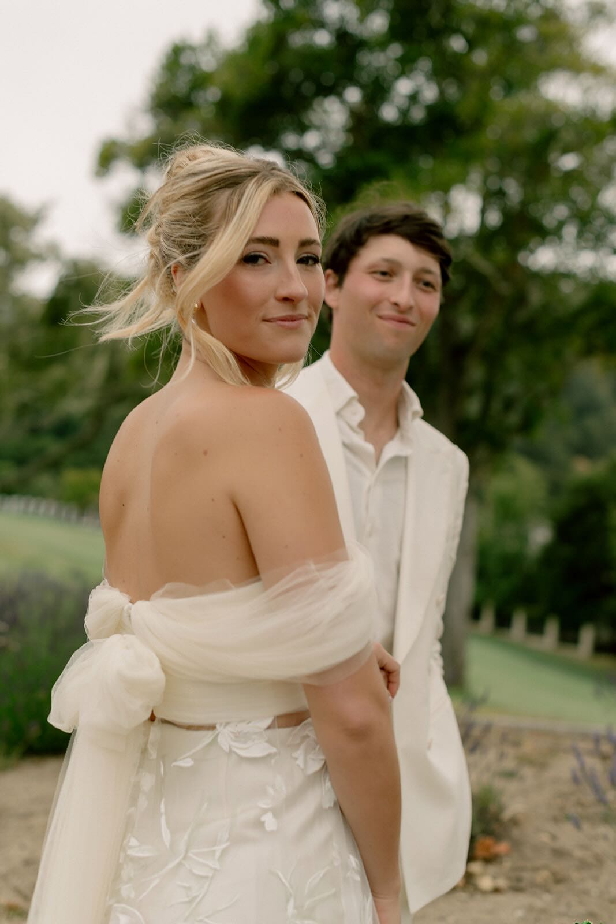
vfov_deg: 39.6
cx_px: 308
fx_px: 1283
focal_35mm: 50
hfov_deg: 27.0
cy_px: 462
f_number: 2.8
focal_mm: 50
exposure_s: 1/200
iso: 125
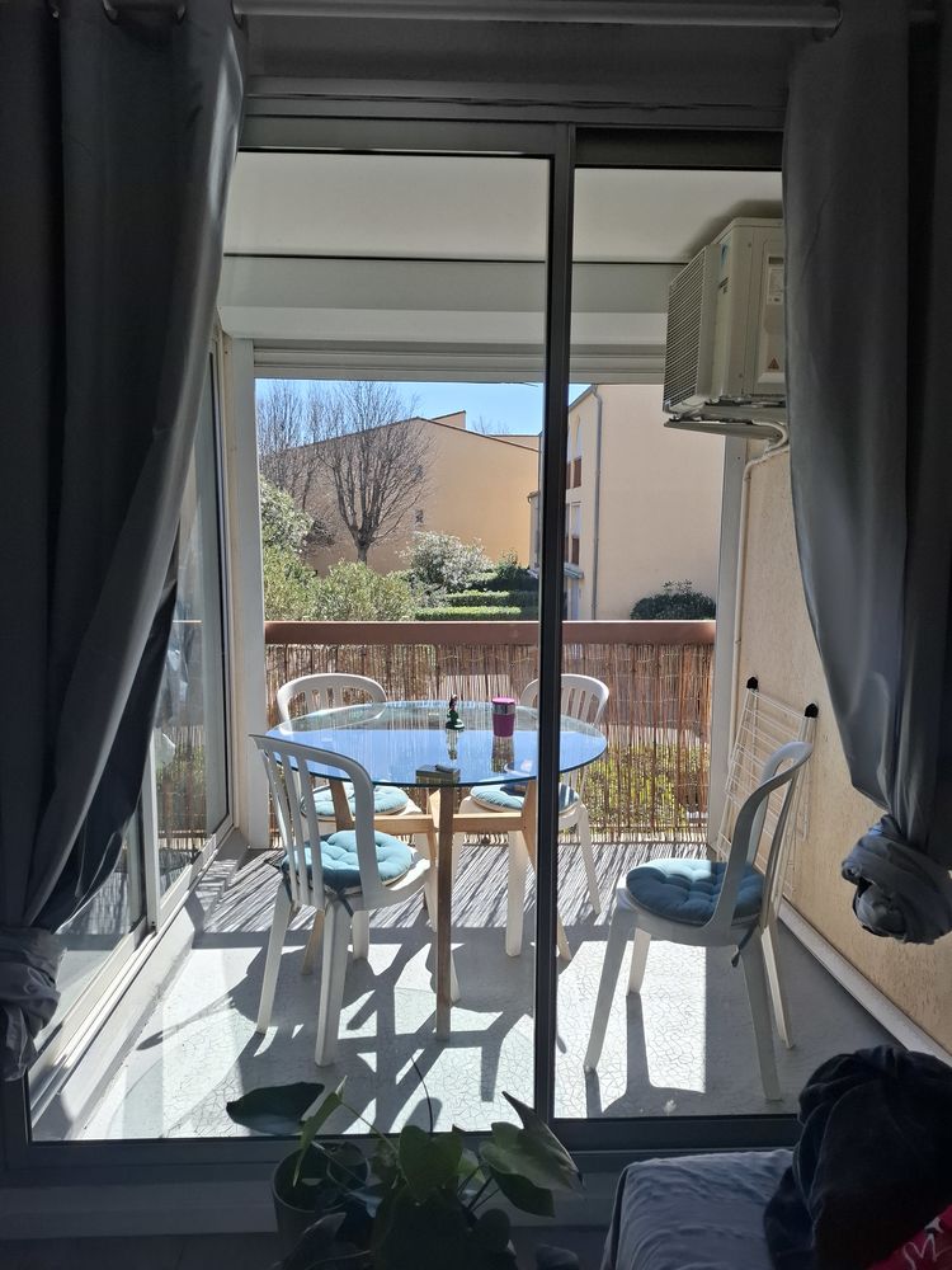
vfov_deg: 73.9
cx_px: 476
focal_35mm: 23
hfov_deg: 58.9
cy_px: 635
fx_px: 843
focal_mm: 5.54
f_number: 1.8
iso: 50
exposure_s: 1/1252
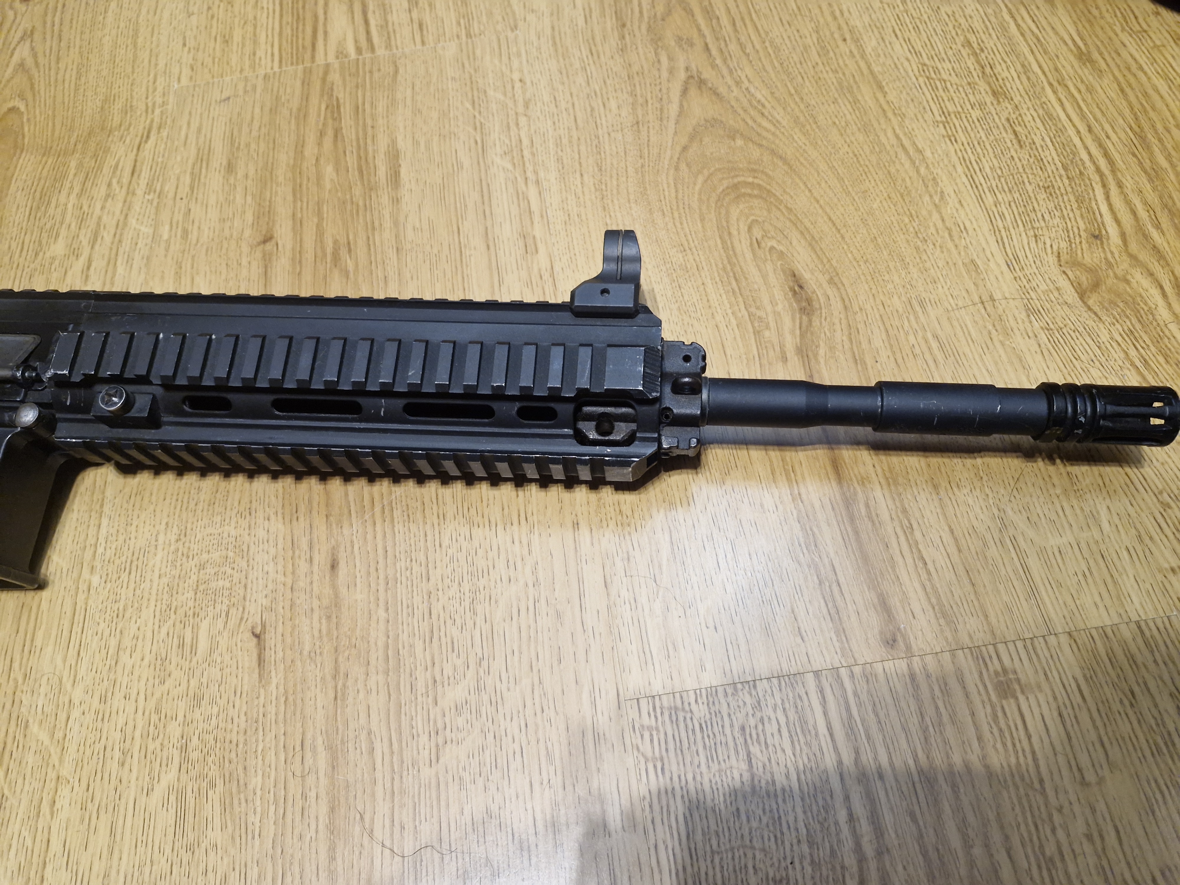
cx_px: 590
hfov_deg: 73.9
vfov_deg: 58.9
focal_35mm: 23
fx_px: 784
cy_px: 442
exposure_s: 1/100
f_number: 1.8
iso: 125
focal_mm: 5.54
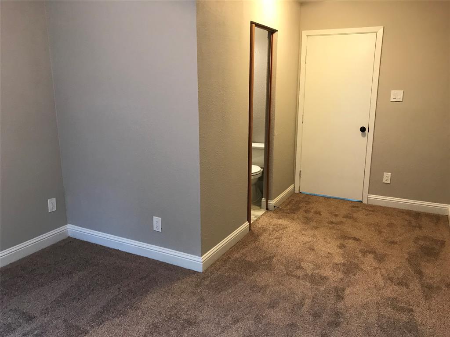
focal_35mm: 28
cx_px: 225
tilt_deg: -13.3
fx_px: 364
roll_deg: +0.5
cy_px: 168
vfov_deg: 49.7
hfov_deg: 63.4
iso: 40
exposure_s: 1/20
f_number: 1.8
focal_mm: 3.99
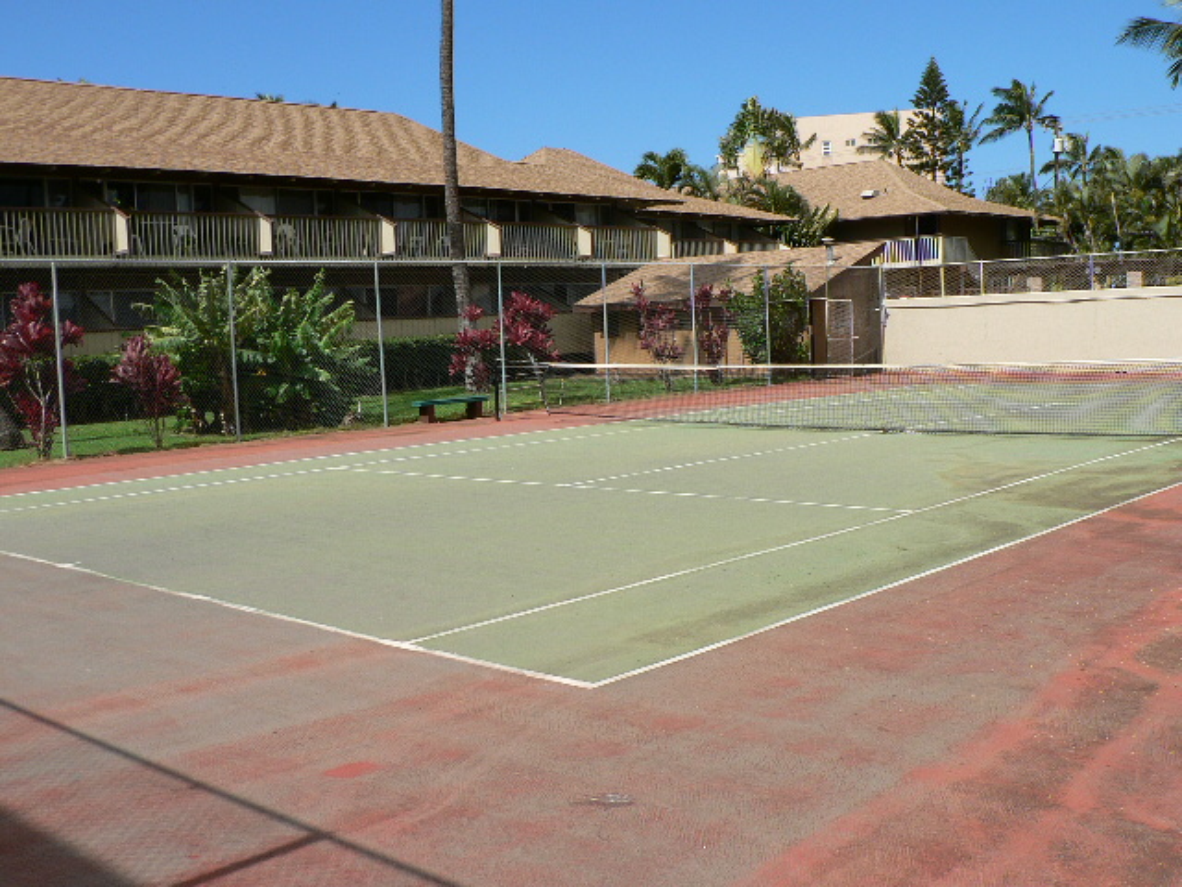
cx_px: 591
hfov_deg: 51.4
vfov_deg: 39.7
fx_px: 1229
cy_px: 444
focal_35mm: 36
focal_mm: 6
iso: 80
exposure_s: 1/400
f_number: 5.6
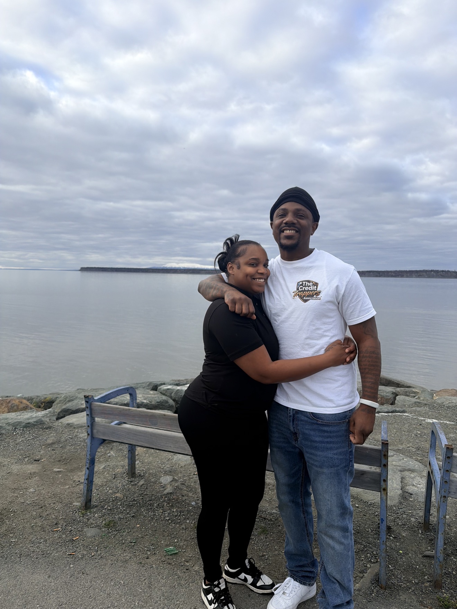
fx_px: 422
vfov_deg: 71.6
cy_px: 304
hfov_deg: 56.8
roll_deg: -0.8
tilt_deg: -4.6
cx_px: 228
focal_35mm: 24
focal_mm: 6.76
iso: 80
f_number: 1.78
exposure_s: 1/1770
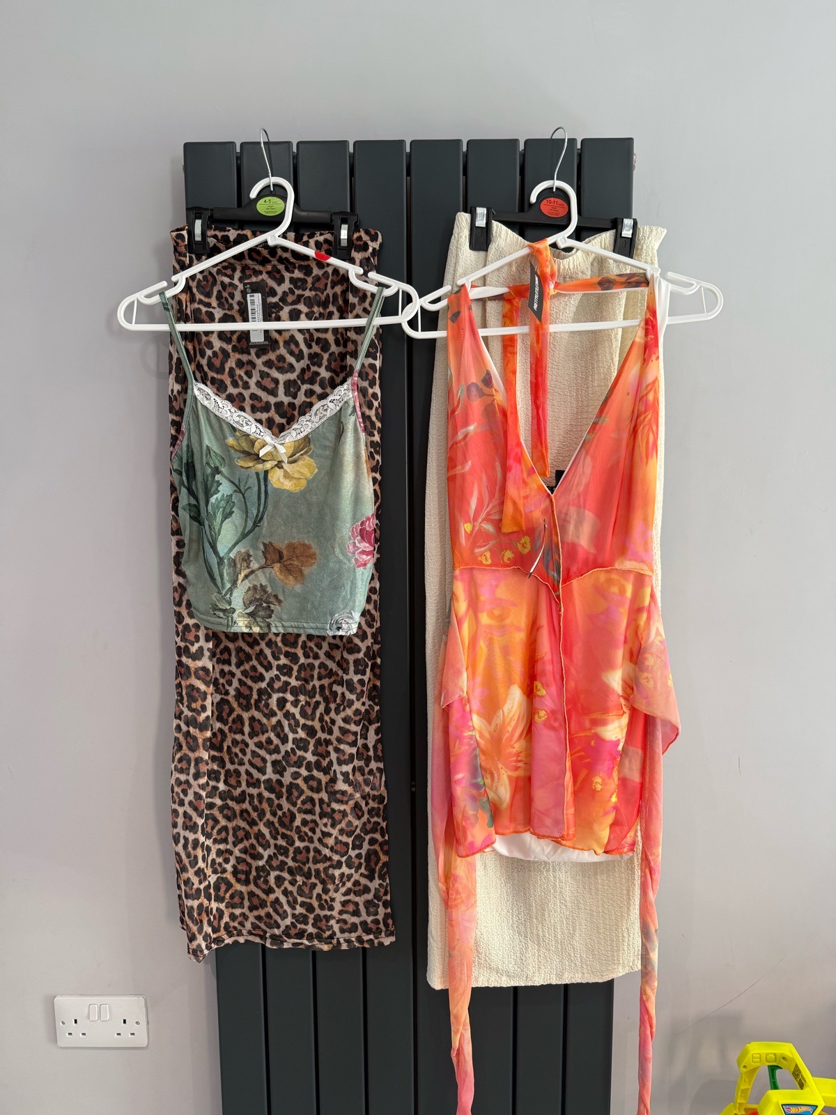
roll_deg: -0.3
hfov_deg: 56.8
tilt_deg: -6.4
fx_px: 773
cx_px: 418
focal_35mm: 24
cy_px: 558
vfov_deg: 71.6
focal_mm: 6.76
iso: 125
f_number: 1.78
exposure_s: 1/100
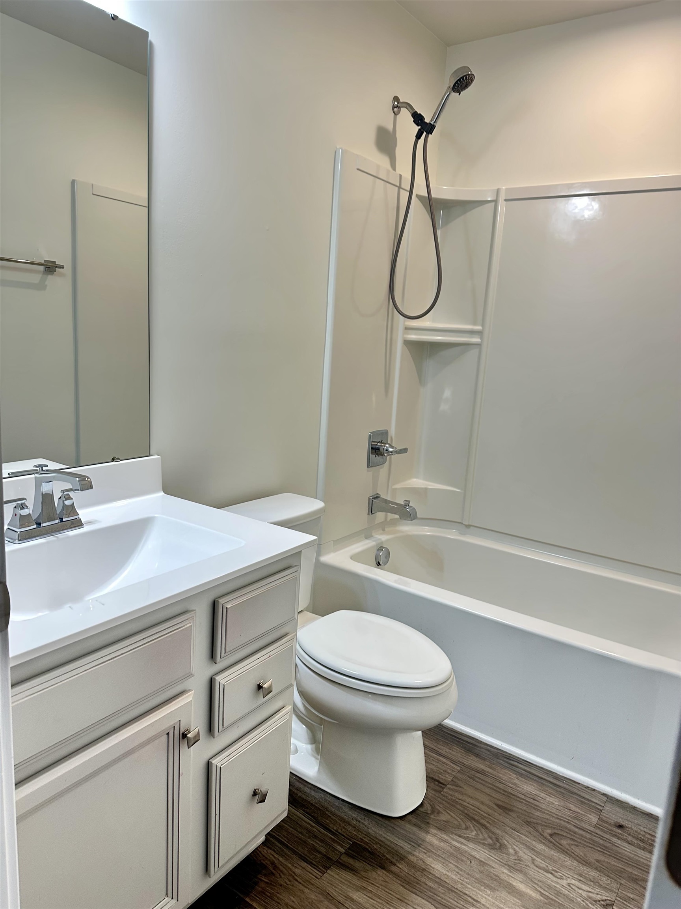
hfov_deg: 56.8
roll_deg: -3.6
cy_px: 454
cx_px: 340
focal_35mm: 24
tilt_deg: -11.2
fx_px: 630
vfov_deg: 71.6
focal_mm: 6.86
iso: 160
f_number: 1.78
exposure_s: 1/60
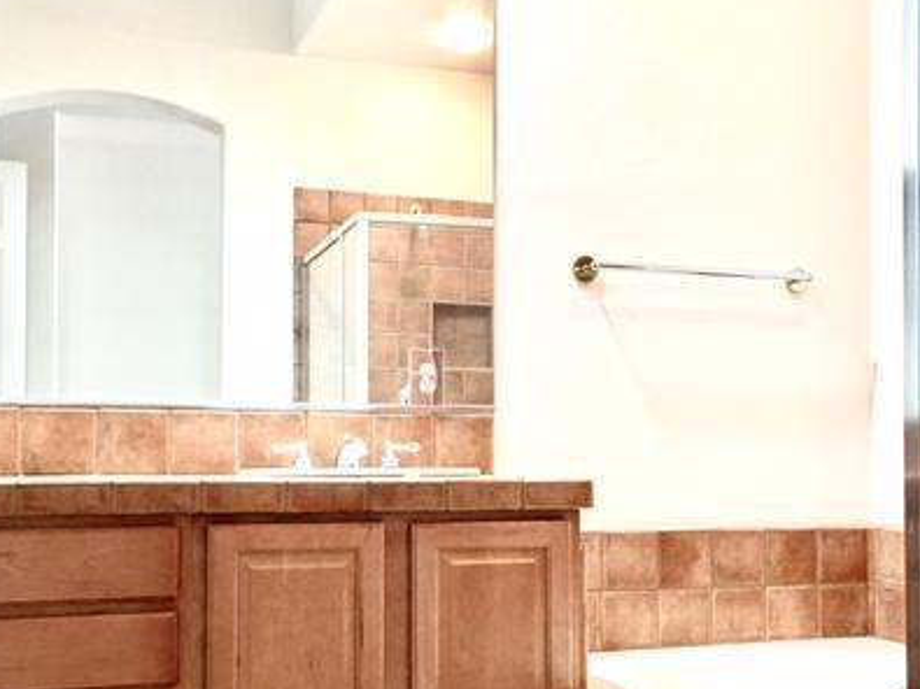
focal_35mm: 47
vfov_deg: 30.6
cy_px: 456
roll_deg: -0.3
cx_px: 457
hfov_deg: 40.4
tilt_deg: +1.1
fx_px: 1249
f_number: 2.2
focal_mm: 4.15
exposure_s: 1/15
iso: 50
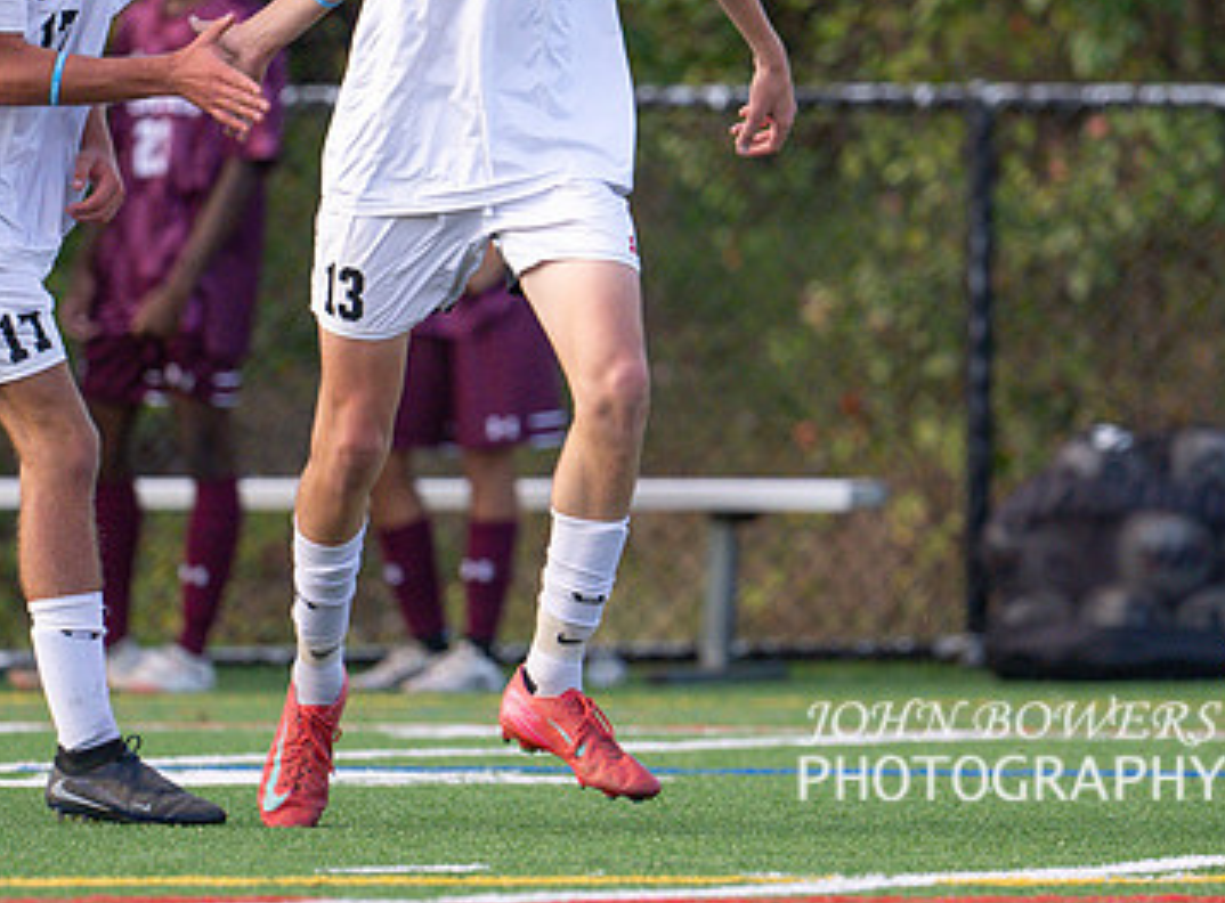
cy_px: 325
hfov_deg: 2.1
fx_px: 32925
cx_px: 645
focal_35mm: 936
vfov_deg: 1.6
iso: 2200
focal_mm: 400
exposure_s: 1/2500
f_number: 4.5
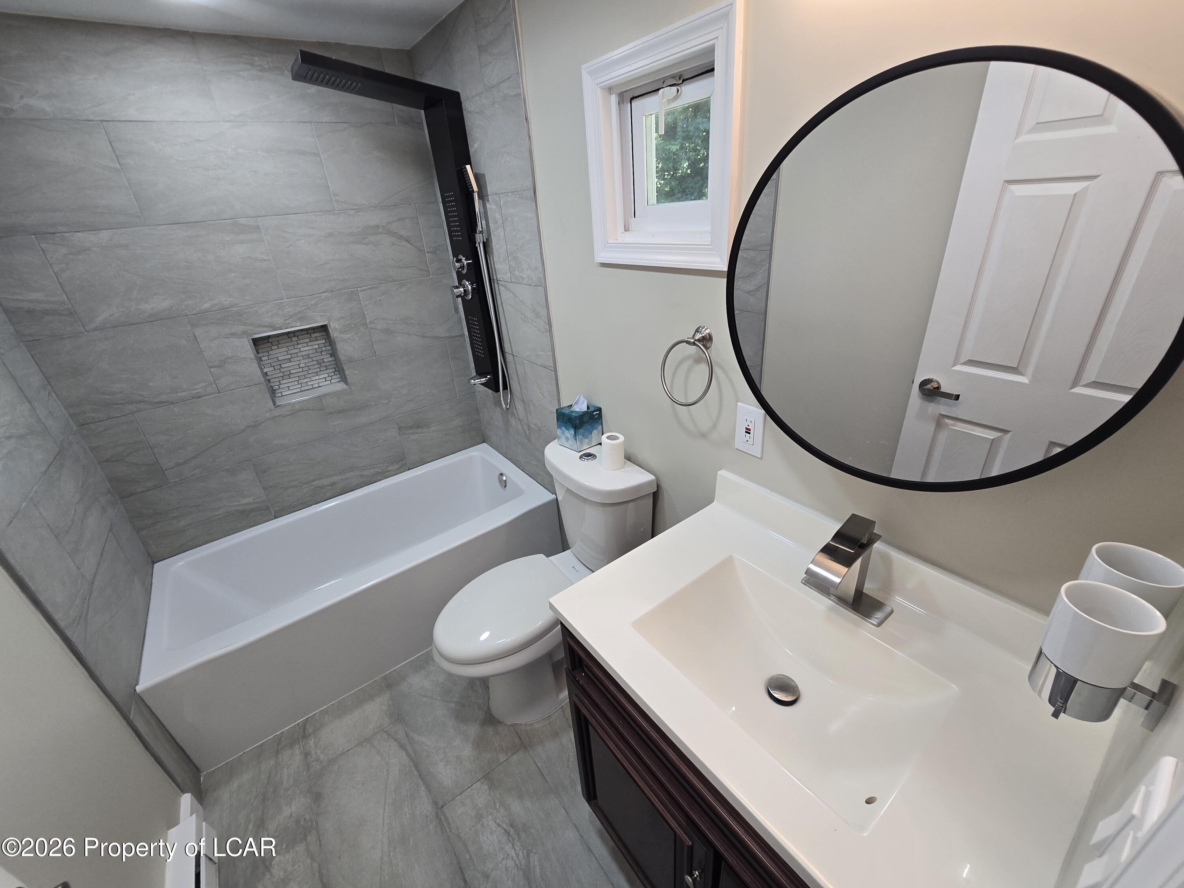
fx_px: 445
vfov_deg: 89.9
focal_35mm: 13
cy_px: 444
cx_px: 592
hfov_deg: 106.2
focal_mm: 2.2
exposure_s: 1/60
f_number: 2.2
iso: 64
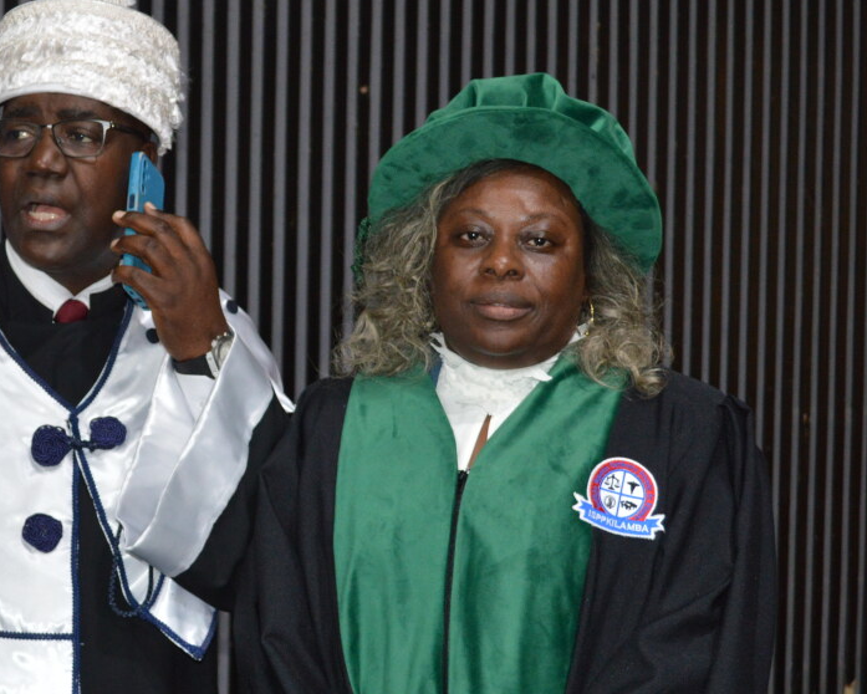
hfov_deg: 26.3
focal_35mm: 71
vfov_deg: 21.6
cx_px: 192
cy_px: 381
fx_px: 1822
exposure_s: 1/60
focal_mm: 22
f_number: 4
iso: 640
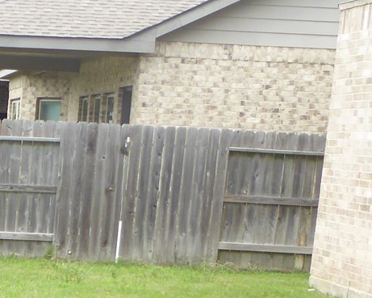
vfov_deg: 14.3
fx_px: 1145
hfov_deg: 16.7
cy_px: 379
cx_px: -194
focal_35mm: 104
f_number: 3.3
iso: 100
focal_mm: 4.3
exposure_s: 1/250
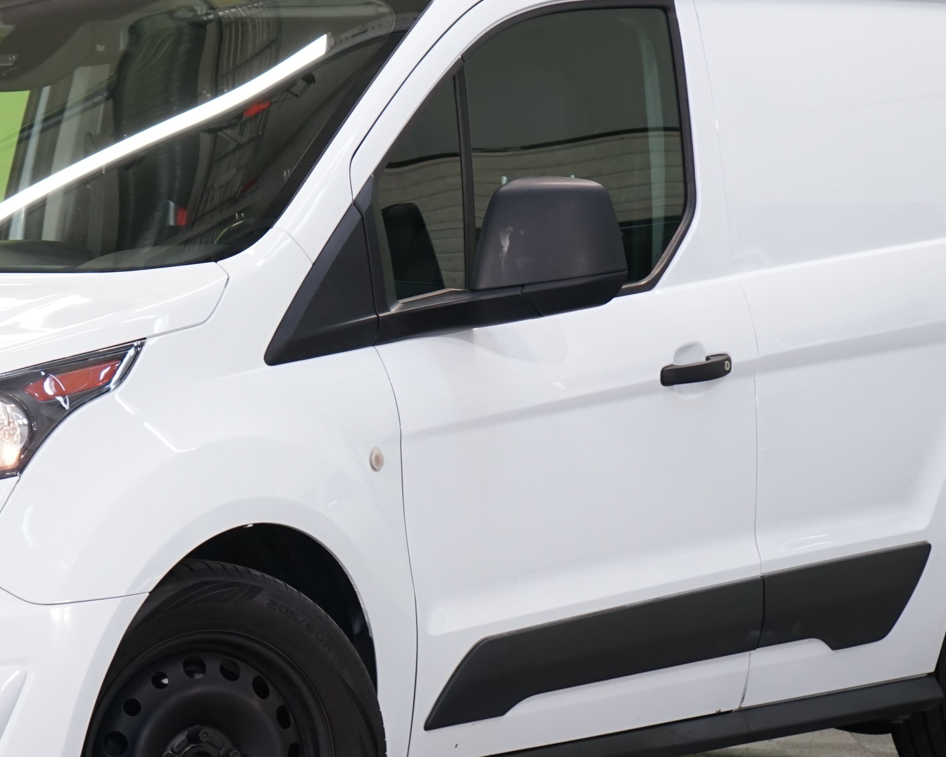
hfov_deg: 11.5
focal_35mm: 167
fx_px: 4676
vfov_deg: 9.3
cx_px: 227
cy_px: 394
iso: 500
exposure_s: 1/30
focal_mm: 70
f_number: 5.6
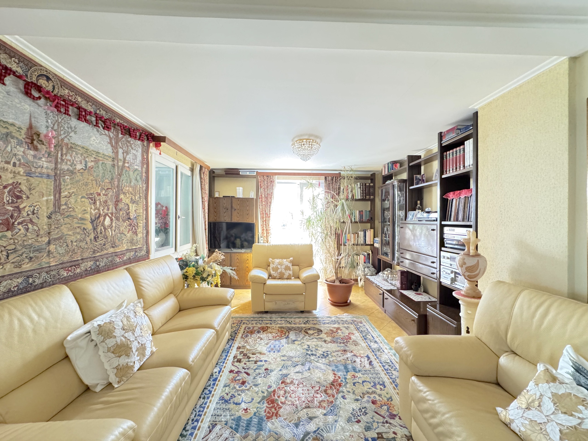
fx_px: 238
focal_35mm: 14
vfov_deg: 85.7
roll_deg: +0.2
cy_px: 220
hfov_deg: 102.1
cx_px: 294
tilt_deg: +0.4
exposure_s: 1/60
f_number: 2.2
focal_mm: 2.22
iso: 800
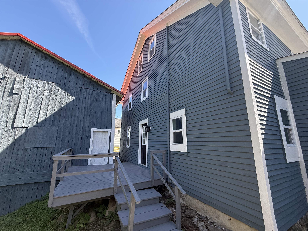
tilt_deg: +14.3
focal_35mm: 14
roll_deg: -0.5
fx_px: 125
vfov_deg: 85.7
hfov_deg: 102.1
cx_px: 154
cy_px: 116
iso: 64
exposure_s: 1/365
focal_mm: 2.22
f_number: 2.2
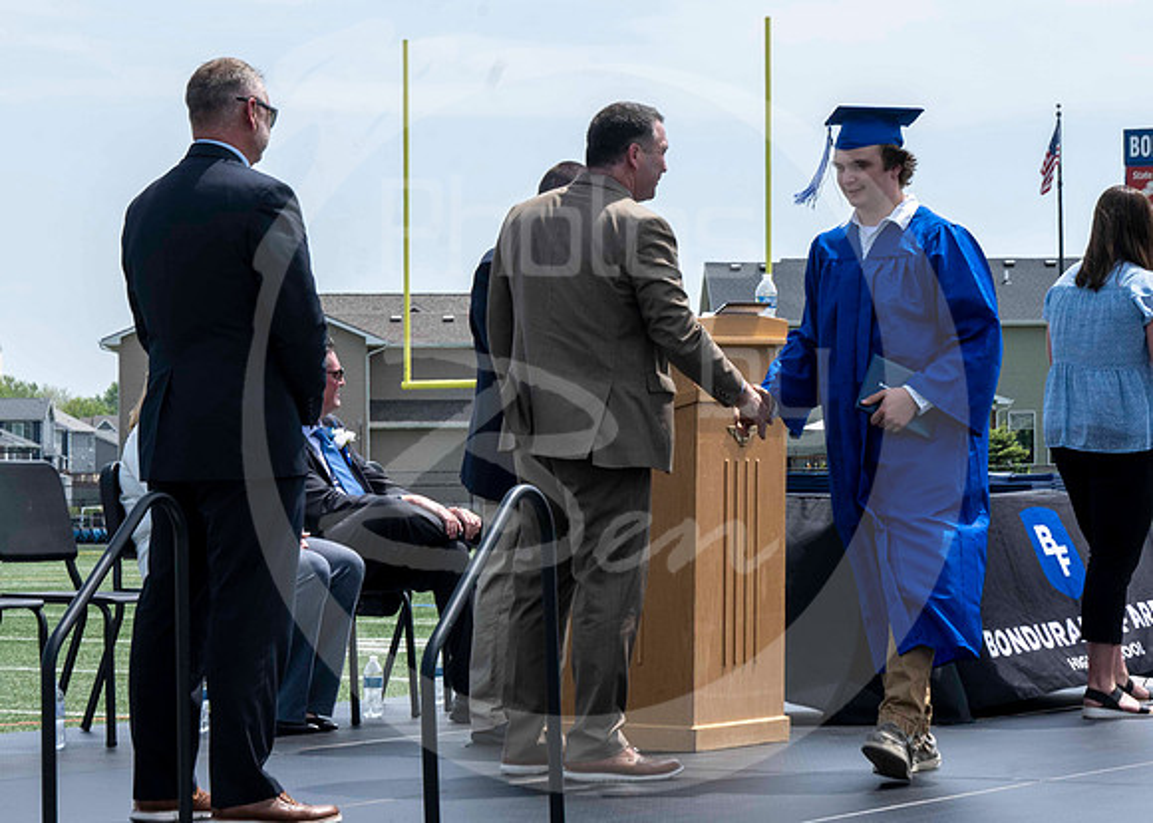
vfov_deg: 11.2
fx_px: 4172
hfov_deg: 15.7
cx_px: 551
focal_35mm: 127
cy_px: 214
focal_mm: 70
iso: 200
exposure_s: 1/250
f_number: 13
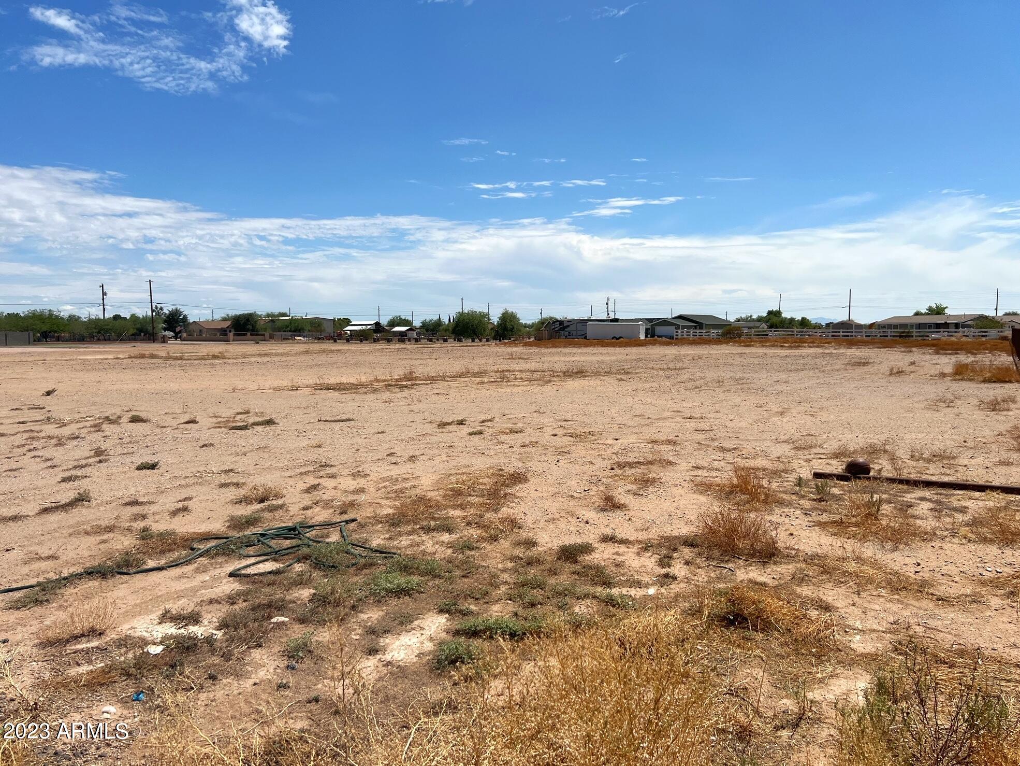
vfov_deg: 53.1
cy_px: 383
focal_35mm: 26
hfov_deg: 67.3
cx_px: 510
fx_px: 766
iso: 50
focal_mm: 5.7
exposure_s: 1/8696
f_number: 1.5
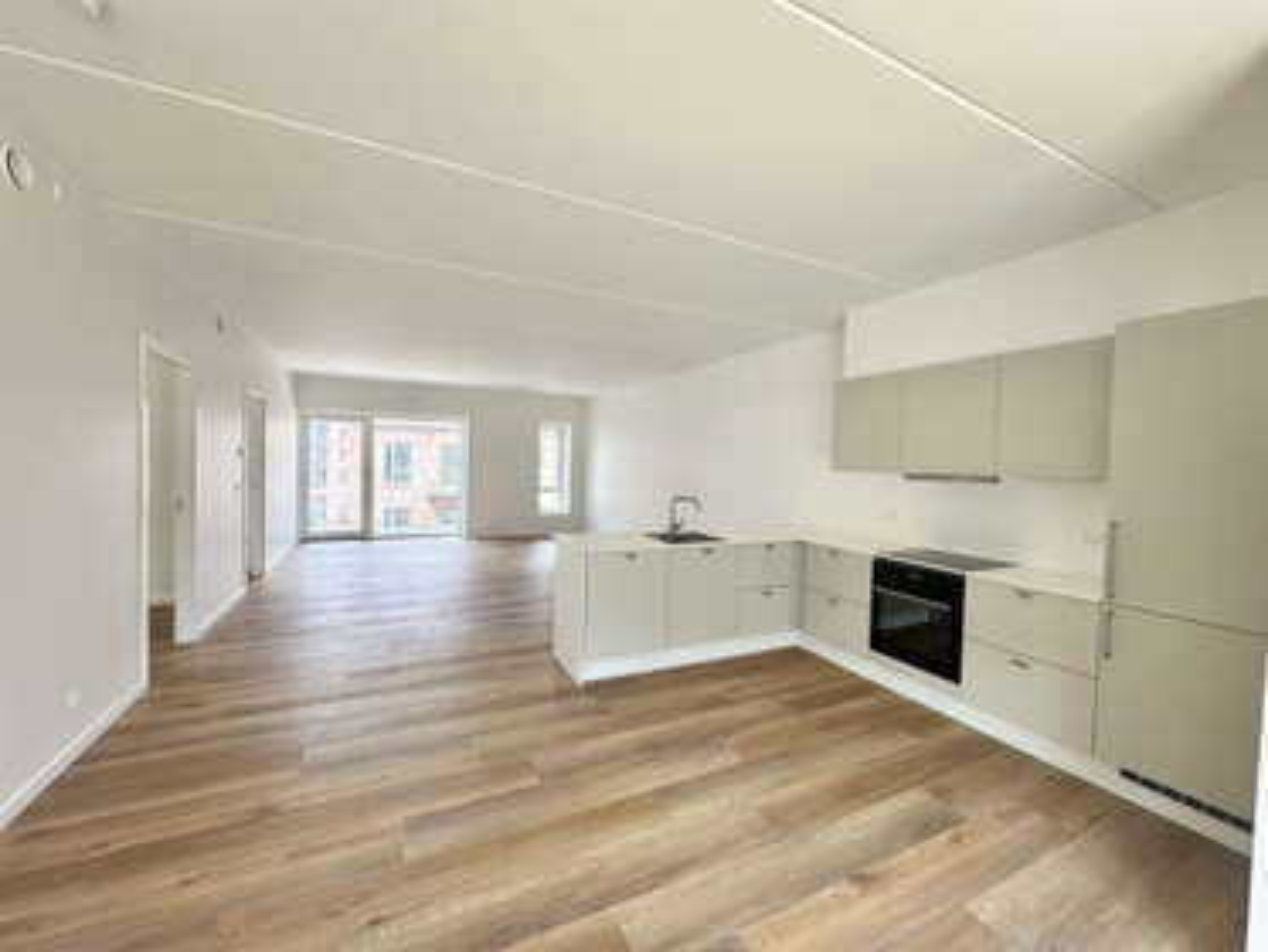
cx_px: 634
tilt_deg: -2.5
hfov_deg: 102.0
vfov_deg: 85.7
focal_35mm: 14
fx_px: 513
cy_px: 476
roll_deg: -2.4
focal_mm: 2.22
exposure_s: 1/99
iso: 50
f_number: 2.2
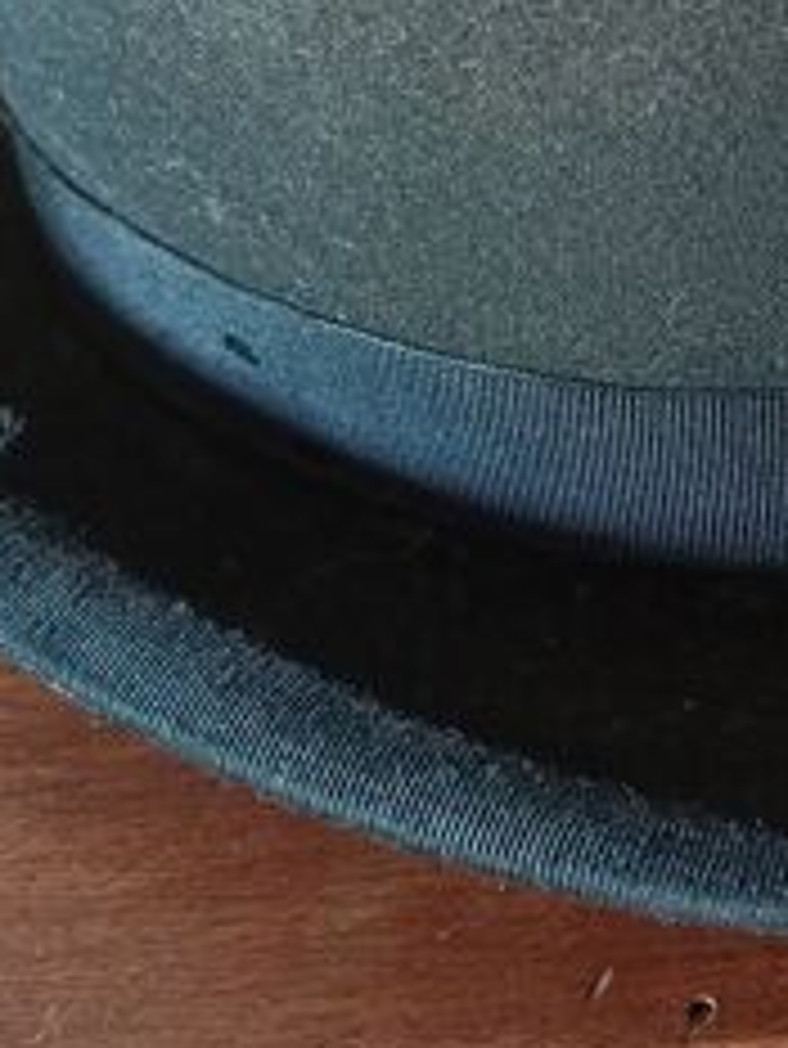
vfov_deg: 29.0
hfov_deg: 21.6
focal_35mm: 66
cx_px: 756
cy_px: 279
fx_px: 2001
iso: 1448
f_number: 1.75
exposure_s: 1/25
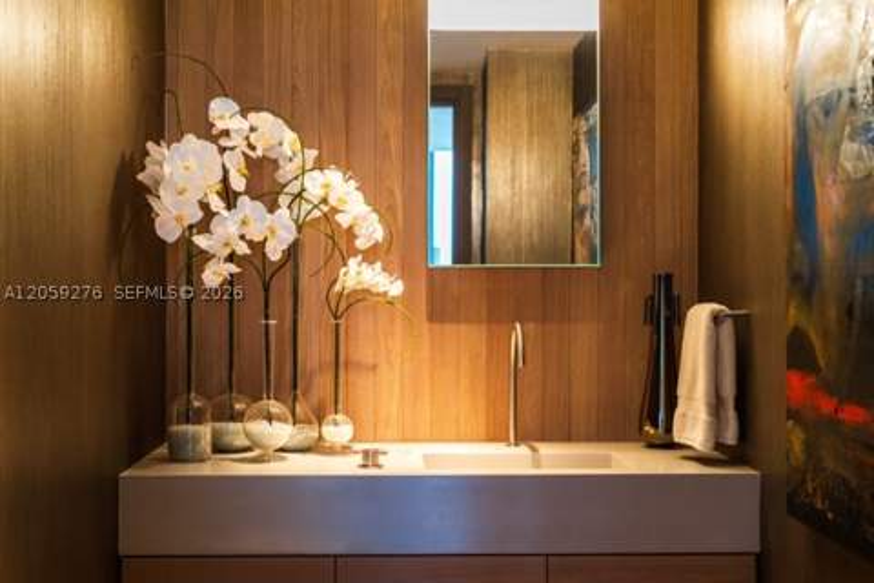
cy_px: 292
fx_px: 1214
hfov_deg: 39.6
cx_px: 437
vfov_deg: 27.0
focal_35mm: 50
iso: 2000
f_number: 2.8
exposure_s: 1/125
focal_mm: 50
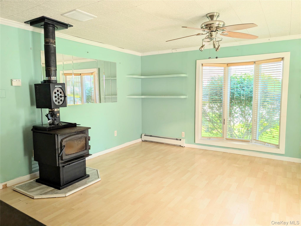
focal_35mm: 24
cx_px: 150
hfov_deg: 71.5
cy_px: 113
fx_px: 209
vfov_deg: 56.9
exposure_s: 1/68.5
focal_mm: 6.9
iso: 22
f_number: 1.68
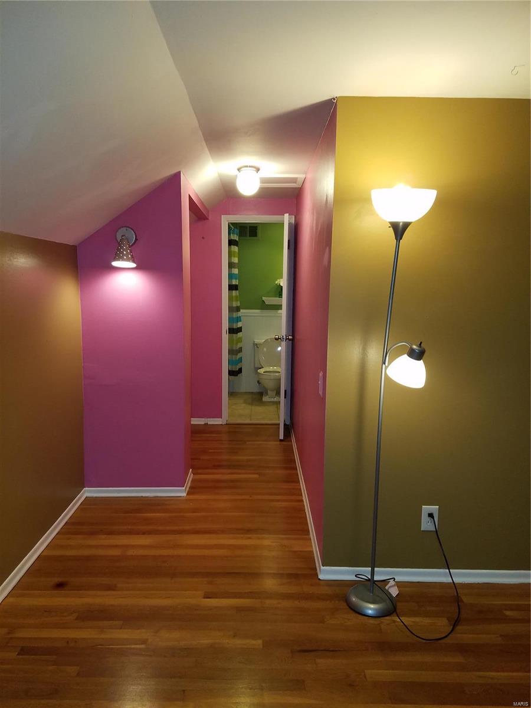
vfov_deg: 67.3
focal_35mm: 26
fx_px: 532
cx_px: 266
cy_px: 354
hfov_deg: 53.1
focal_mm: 4.2
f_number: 1.7
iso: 125
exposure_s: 1/24
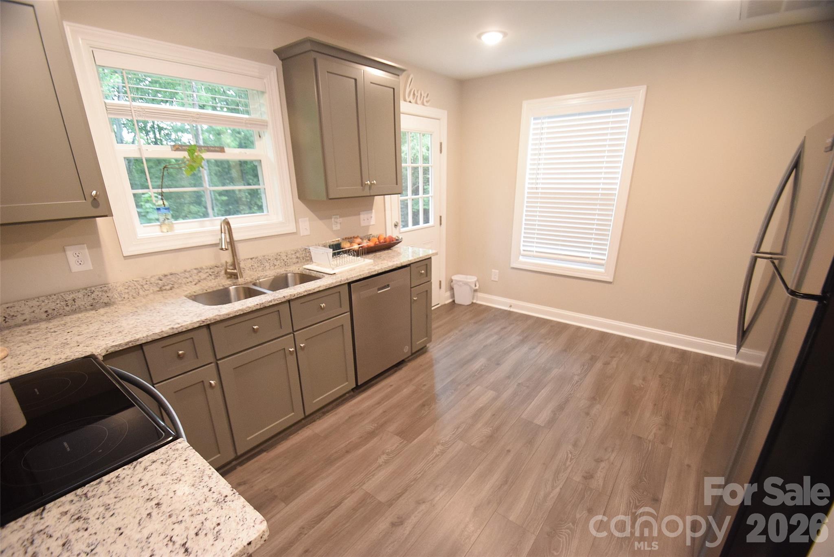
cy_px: 278
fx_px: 348
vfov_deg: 77.4
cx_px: 417
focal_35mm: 15
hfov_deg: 100.4
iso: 1250
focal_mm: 10
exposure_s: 1/60
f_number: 3.5
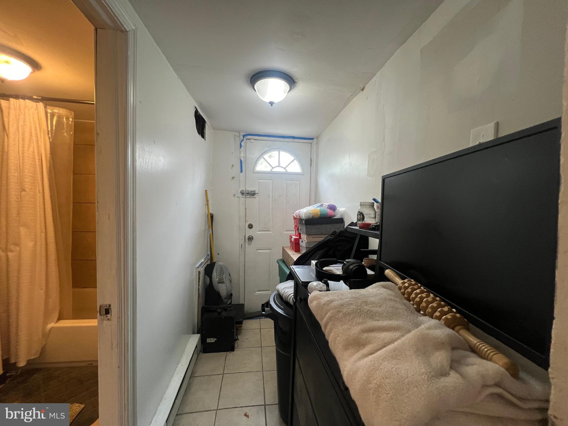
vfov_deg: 89.9
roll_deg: -1.7
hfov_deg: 106.2
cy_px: 213
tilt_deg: -4.2
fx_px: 213
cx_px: 284
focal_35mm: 13
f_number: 1.8
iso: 250
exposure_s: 1/120
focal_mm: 1.57
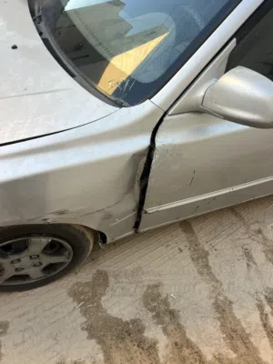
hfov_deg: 53.1
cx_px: 136
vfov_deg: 67.3
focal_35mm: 26
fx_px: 273
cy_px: 182
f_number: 1.5
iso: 32
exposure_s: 1/139
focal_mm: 5.7
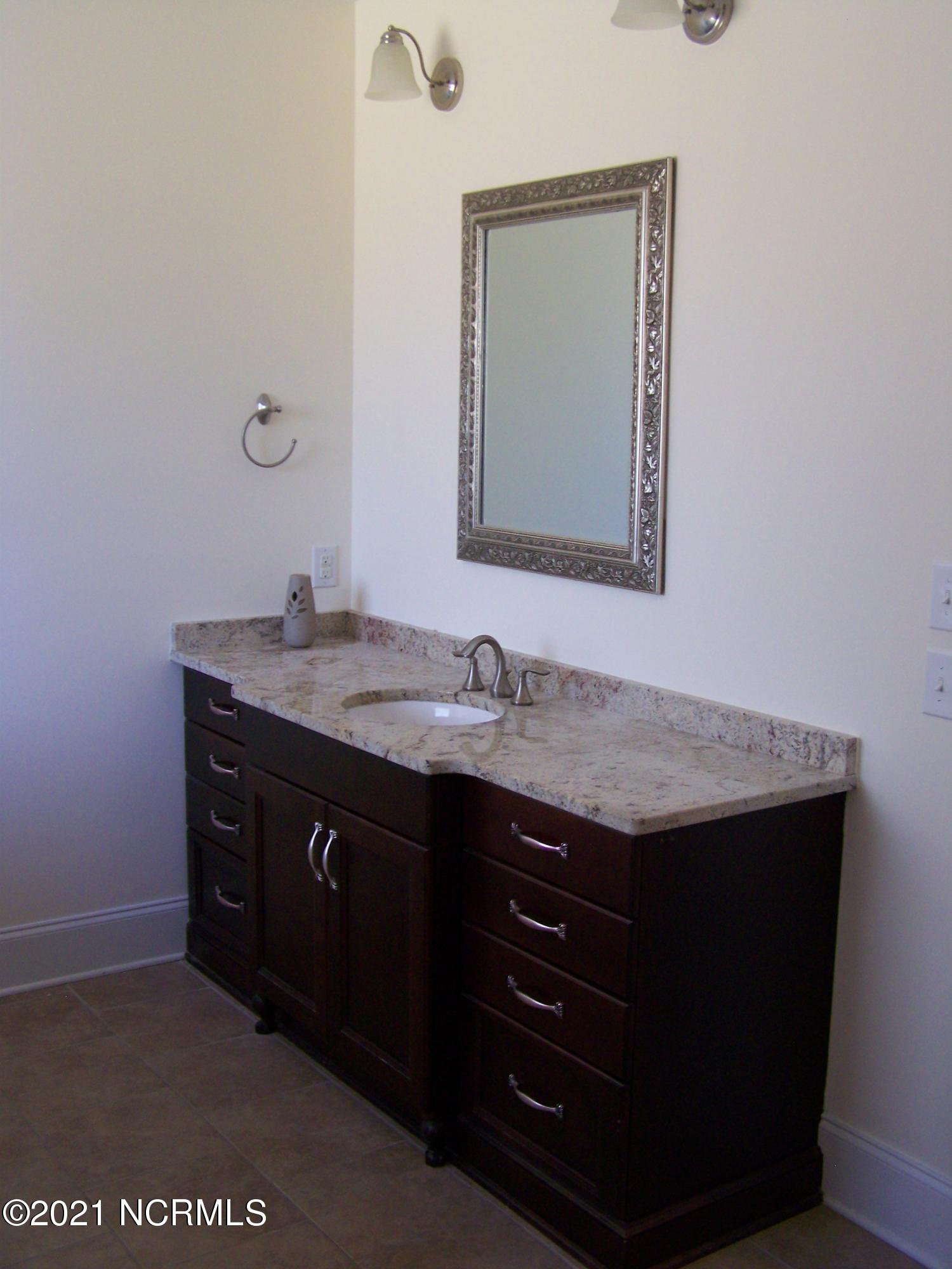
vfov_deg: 49.0
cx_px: 476
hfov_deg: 37.7
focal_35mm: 38
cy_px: 634
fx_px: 1393
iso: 160
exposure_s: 1/25
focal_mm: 6.3
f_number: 2.8
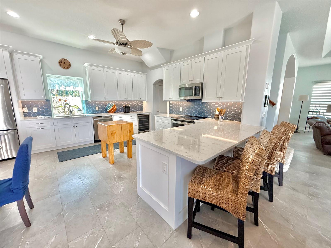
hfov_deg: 102.1
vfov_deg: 85.7
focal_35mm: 14
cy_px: 124
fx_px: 134
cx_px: 166
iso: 125
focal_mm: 2.22
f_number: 2.2
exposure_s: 1/120
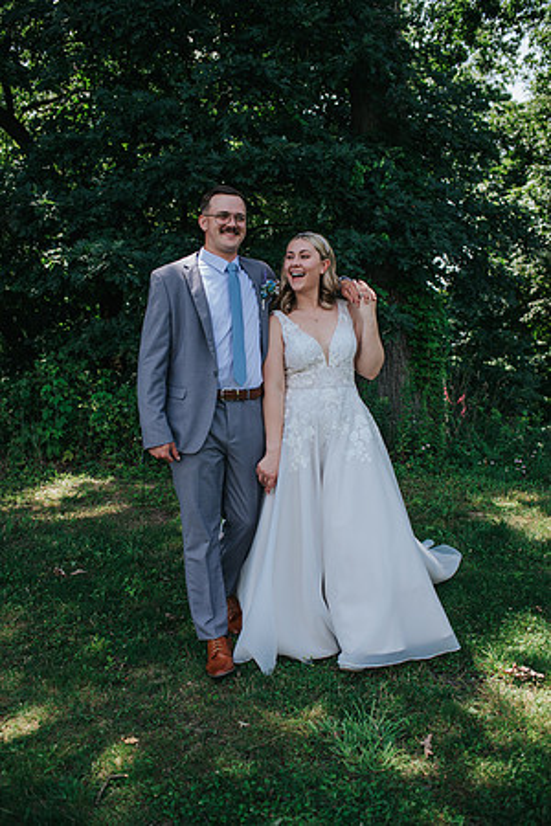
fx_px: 803
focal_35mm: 35
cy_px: 413
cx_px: 276
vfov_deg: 54.4
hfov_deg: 37.9
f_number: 2.8
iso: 100
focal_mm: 35
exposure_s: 1/500
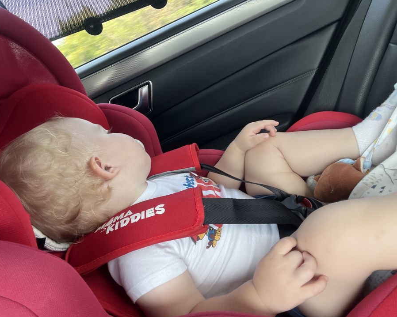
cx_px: 194
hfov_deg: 68.1
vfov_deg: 56.8
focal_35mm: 25
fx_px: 294
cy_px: 162
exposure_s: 1/121
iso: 80
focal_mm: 2.71
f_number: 2.2
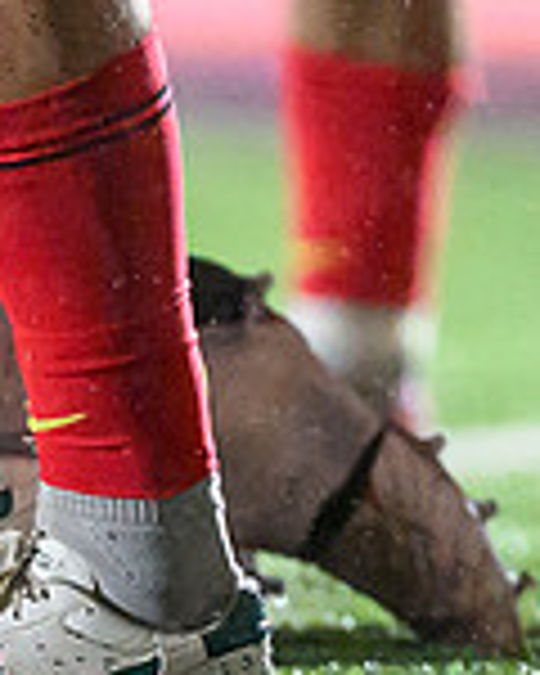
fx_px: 64986
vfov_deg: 0.6
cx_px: -567
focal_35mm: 3253
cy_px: 1053
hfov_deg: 0.5
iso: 8000
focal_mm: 400
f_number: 3.2
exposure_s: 1/1250
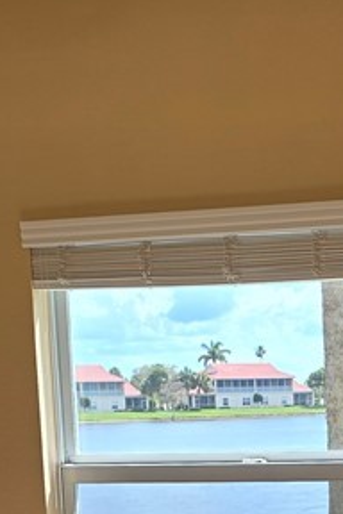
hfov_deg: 15.8
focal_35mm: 85
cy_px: 546
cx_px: 339
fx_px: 1215
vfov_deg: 22.7
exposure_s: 1/317
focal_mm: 6.3
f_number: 1.7
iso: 12
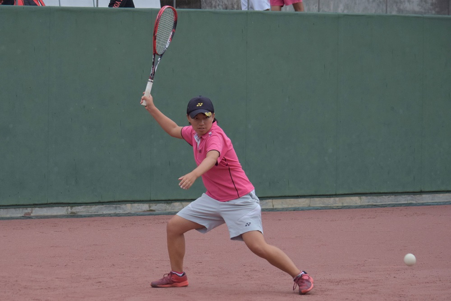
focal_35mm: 138
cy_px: 150
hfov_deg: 14.9
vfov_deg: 9.9
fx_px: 1728
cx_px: 226
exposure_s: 1/1000
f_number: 4.5
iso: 640
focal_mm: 92
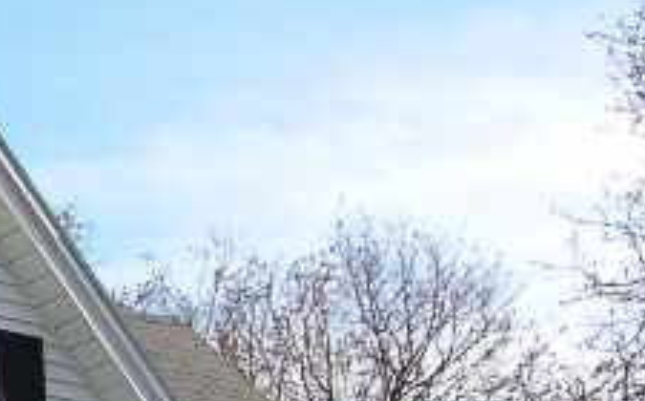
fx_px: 2932
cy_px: 683
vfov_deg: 7.6
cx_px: -588
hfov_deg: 11.5
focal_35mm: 167
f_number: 8
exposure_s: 1/250
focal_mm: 24
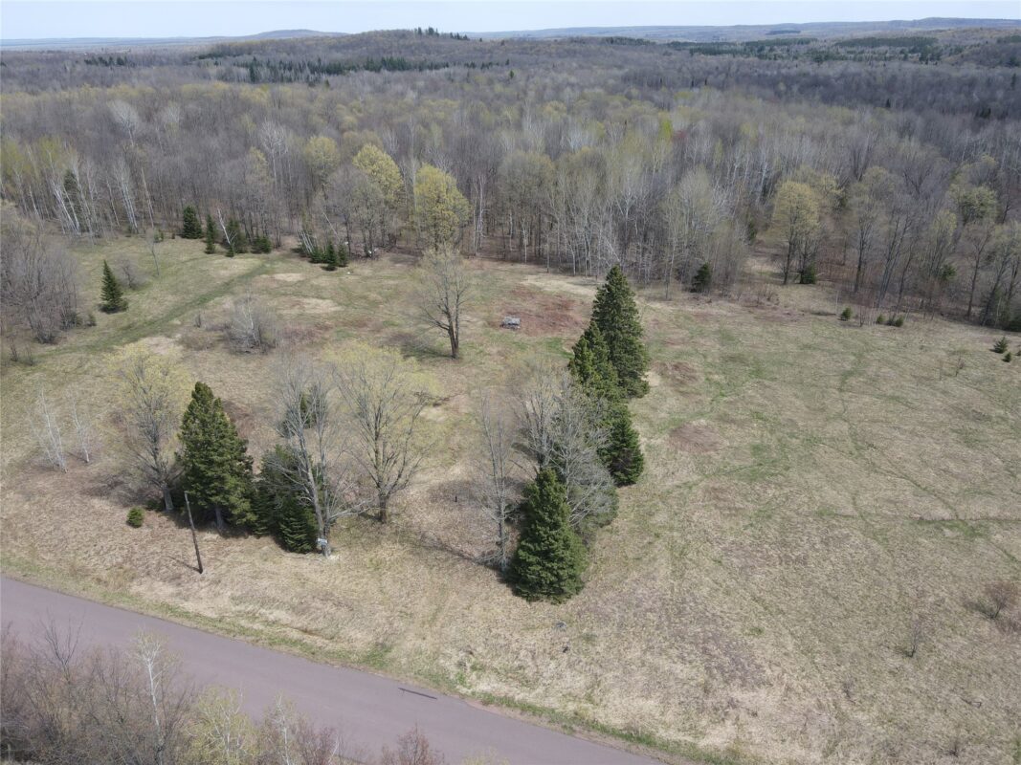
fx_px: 708
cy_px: 382
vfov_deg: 56.8
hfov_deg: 71.6
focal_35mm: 24
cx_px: 510
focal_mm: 4.5
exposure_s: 1/400
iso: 100
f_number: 2.8
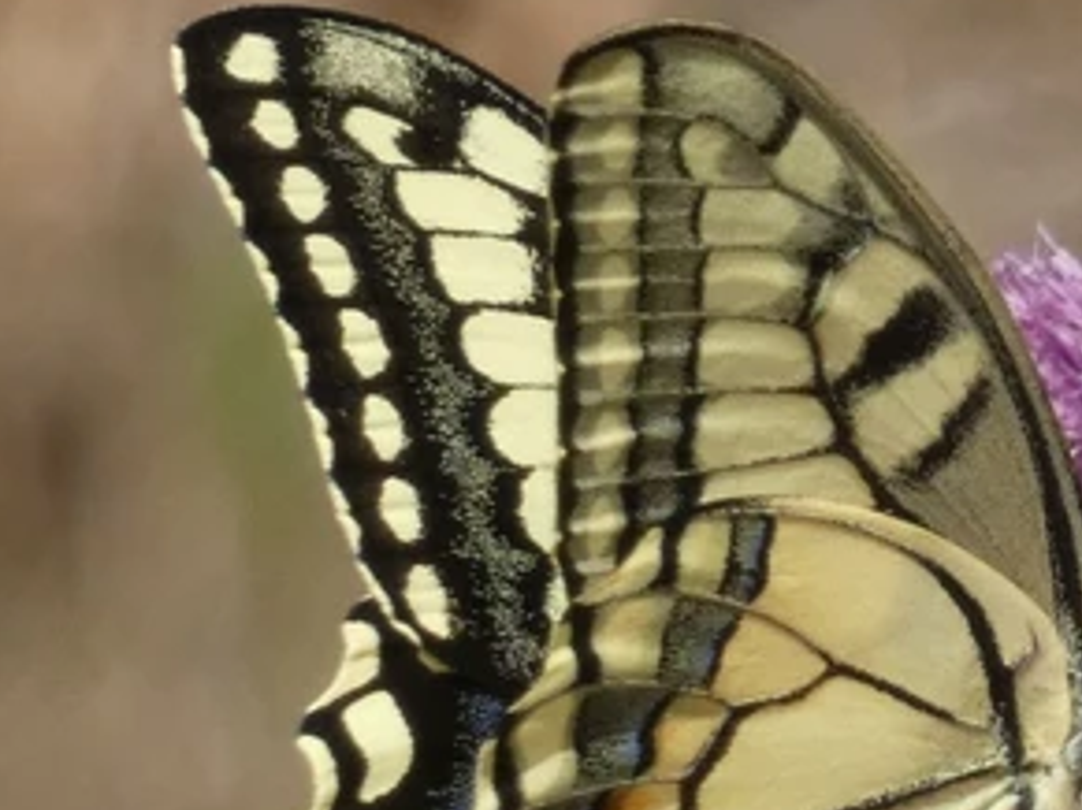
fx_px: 31213
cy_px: 658
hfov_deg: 2.0
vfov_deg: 1.5
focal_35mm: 999
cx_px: 974
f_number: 5.6
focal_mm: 81.4
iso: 125
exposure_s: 1/250
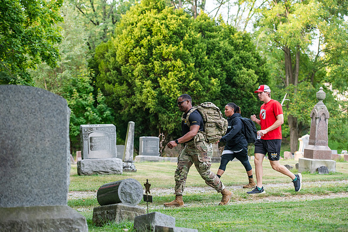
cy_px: 116
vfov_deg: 19.5
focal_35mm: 70
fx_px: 677
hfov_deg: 28.8
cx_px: 174
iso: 320
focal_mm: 70
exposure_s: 1/400
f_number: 3.5
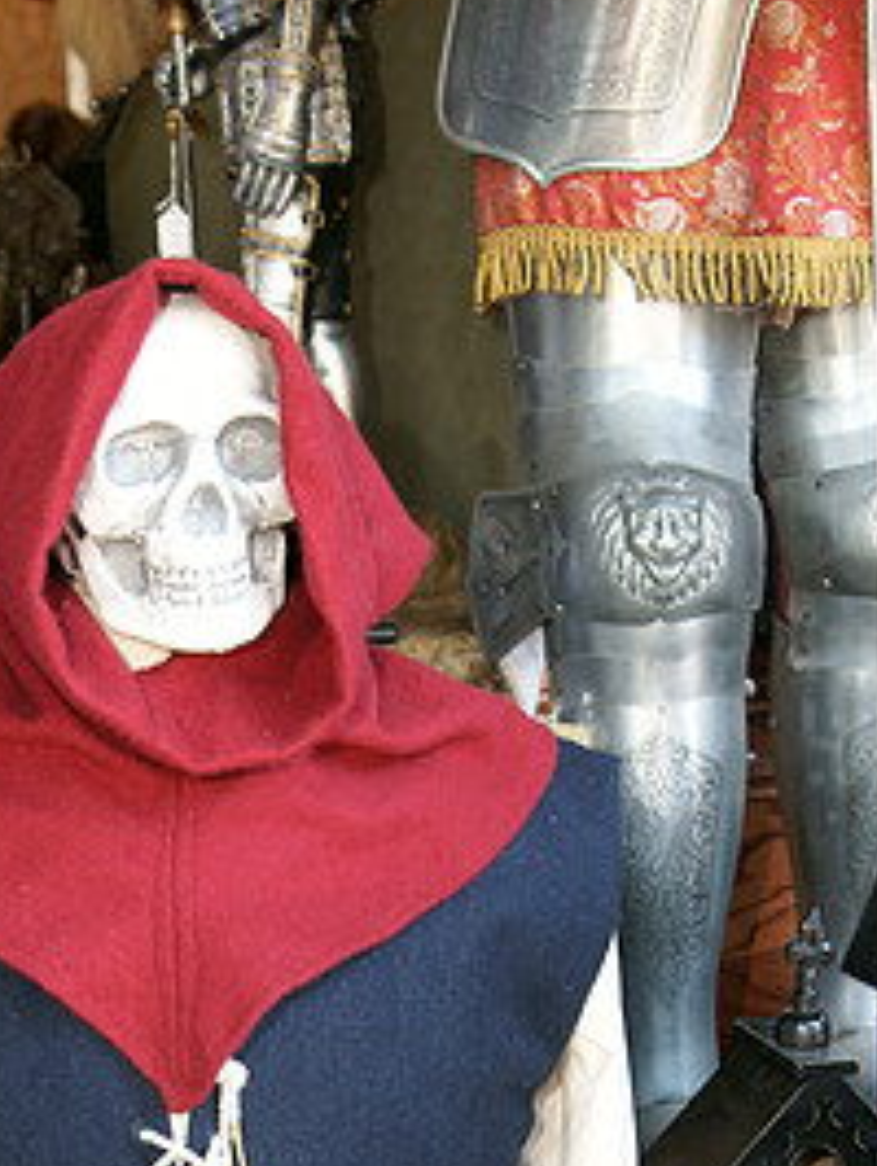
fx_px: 2968
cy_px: 1096
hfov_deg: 16.7
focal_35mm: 88
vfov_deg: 21.6
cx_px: 221
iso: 100
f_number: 3.2
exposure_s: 1/60
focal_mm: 28
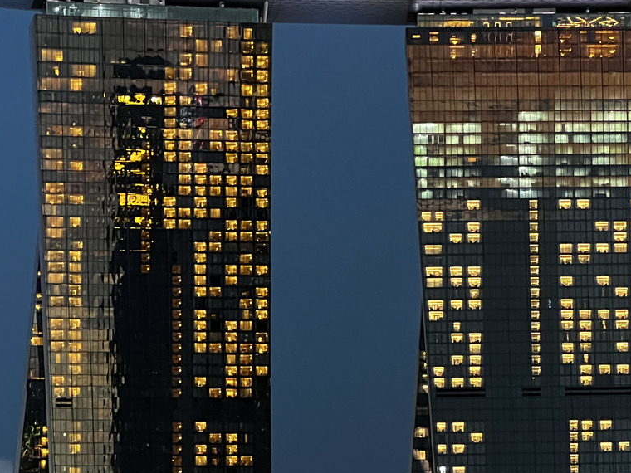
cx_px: 462
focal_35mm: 162
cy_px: 343
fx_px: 2953
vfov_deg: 9.2
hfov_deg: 12.2
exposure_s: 1/25
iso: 1600
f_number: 2.8
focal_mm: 9
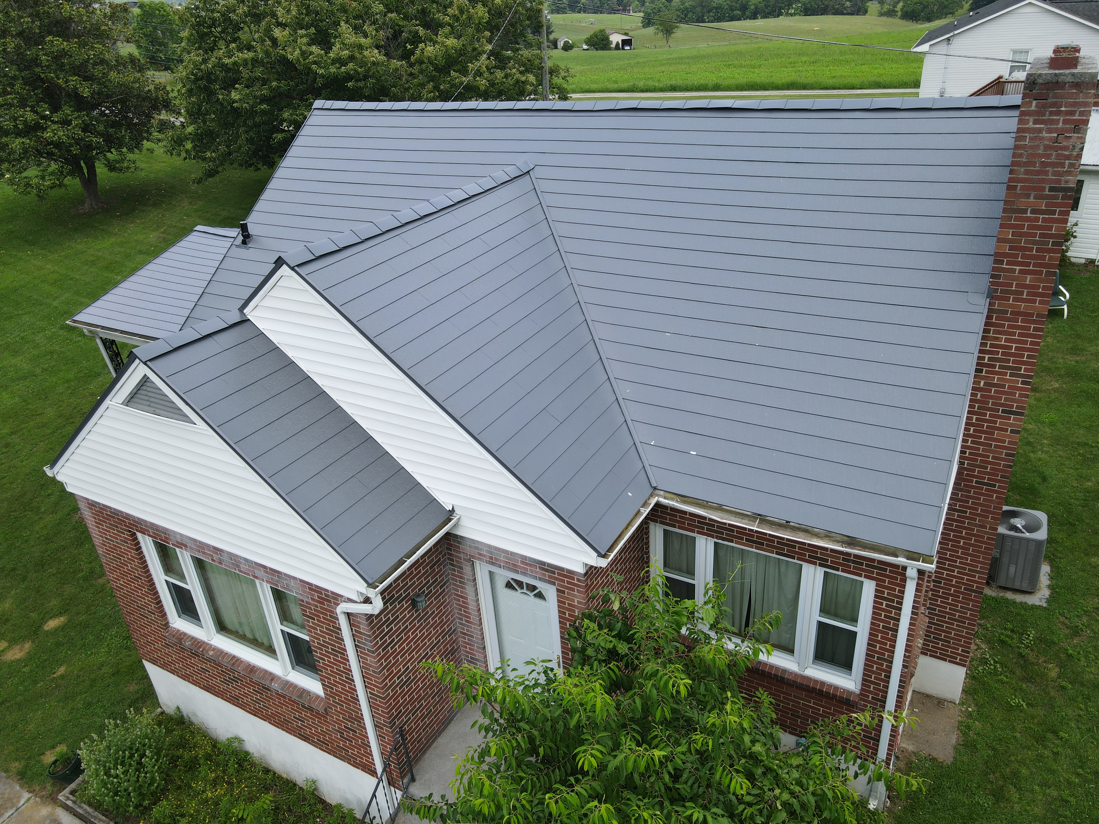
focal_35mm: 24
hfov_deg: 71.6
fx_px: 762
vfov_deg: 56.8
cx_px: 550
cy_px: 412
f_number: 2.8
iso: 100
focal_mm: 4.5
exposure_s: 1/250
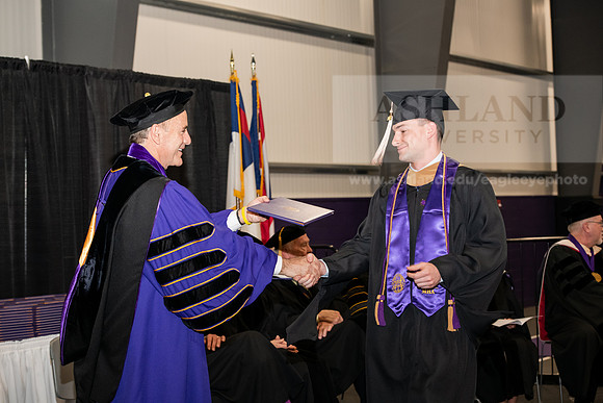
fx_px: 1256
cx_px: 302
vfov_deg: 18.2
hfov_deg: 27.0
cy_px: 202
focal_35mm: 75
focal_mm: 75
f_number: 5.6
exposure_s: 1/200
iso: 2000
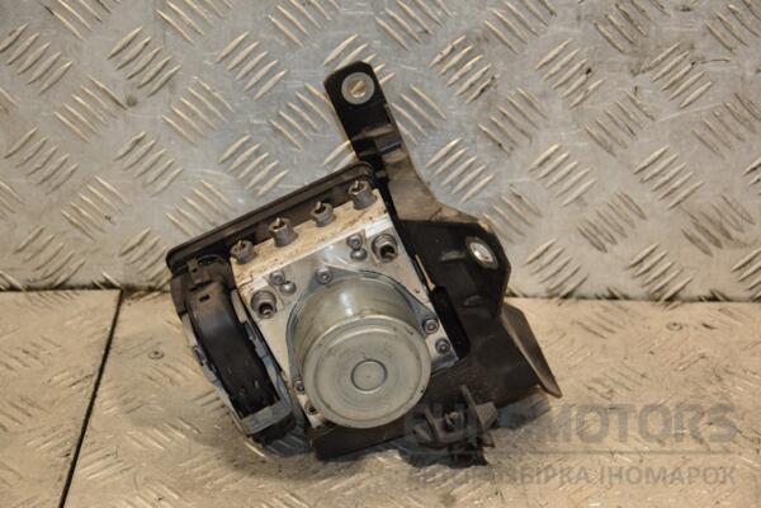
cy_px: 254
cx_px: 380
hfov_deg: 21.9
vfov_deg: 14.7
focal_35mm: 93
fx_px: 1966
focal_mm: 62
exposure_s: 1/160
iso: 800
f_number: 5.3
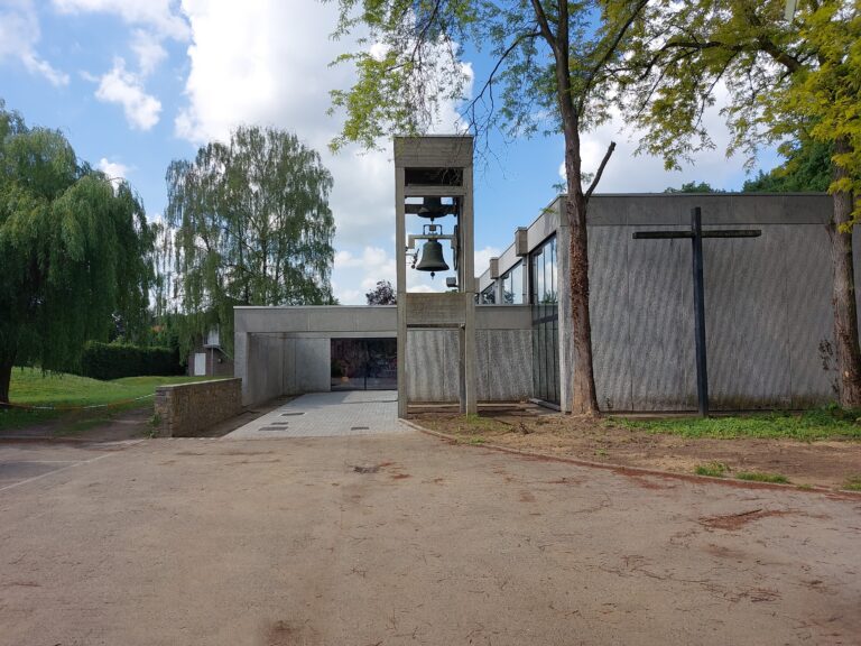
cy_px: 323
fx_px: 622
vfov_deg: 54.9
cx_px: 430
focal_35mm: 25
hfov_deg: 69.4
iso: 26
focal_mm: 5.23
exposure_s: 1/1025
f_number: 1.8
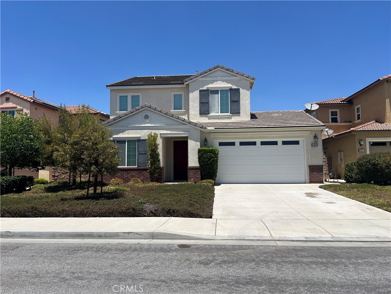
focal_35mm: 26
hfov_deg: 67.3
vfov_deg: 53.1
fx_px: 294
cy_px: 147
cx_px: 196
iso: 50
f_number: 1.5
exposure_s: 1/5882
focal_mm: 5.7
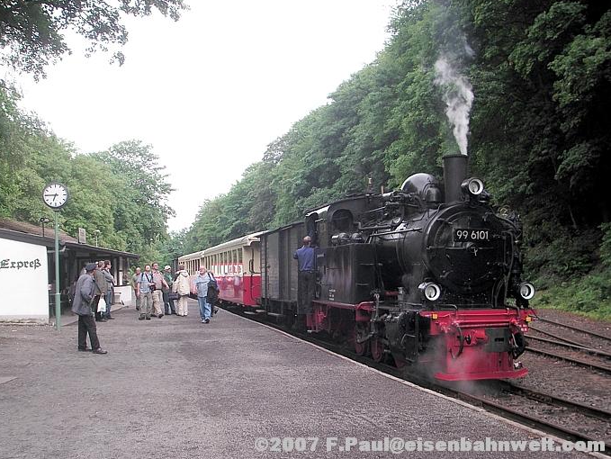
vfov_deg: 35.2
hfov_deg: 45.7
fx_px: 724
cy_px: 239
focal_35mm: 41
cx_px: 282
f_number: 3.3
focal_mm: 6.3
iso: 50
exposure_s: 1/90
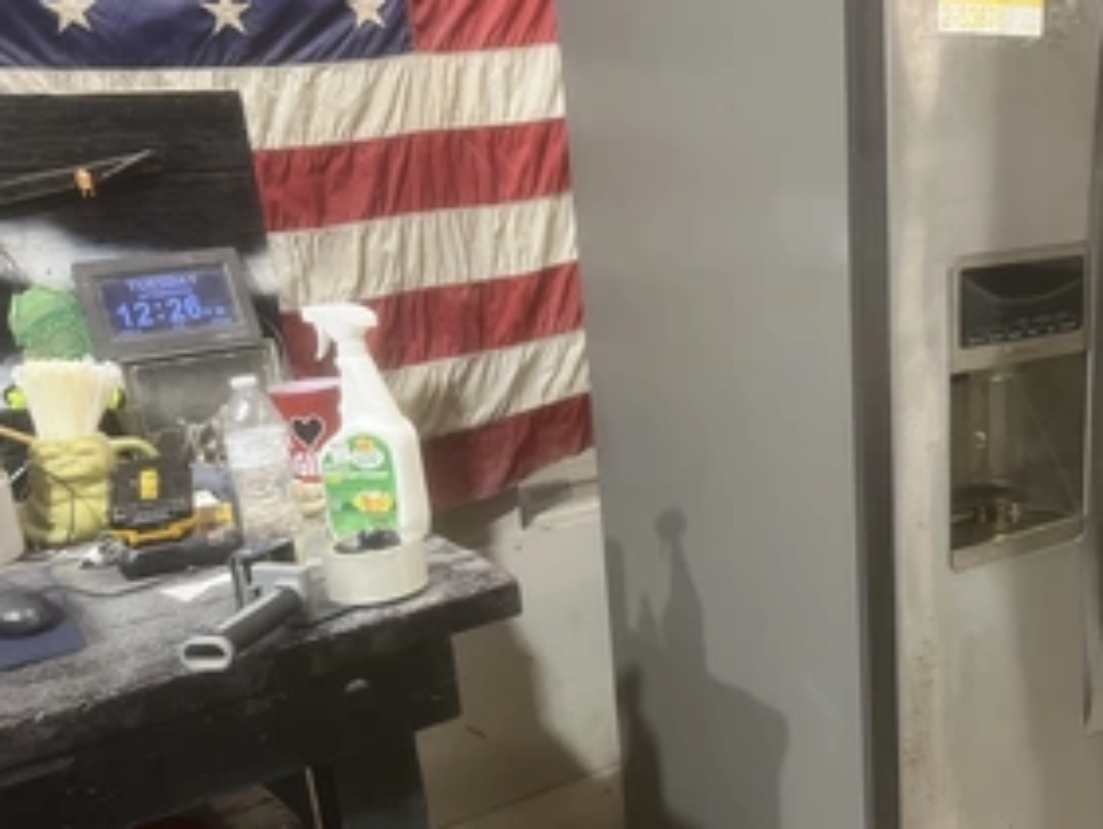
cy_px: 460
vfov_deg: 38.6
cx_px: 765
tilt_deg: -14.8
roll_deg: +4.0
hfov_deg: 49.0
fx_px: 1179
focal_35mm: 37
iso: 160
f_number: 1.6
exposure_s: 1/60
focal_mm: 5.1
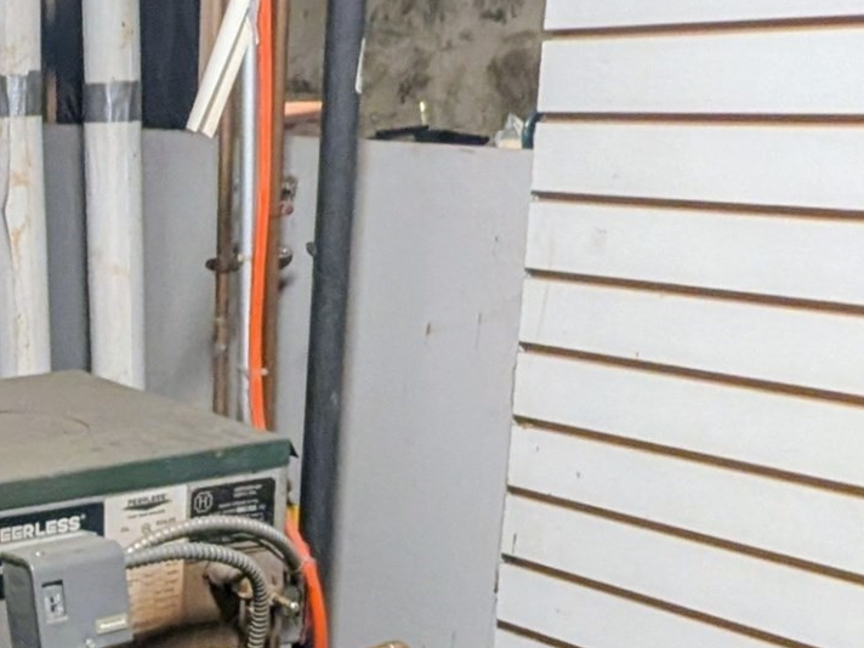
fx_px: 1148
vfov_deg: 29.4
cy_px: 655
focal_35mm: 46
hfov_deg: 36.7
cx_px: -16
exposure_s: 1/30
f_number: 2.2
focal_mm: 2.22
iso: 637
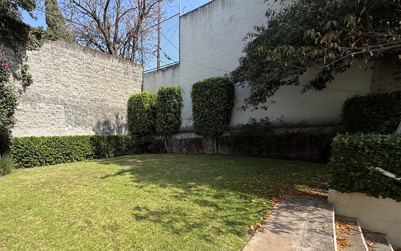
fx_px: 208
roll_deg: +2.1
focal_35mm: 19
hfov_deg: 86.1
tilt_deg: -9.9
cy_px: 174
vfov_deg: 60.3
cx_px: 149
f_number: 2.2
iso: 50
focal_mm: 2.22
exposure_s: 1/1017
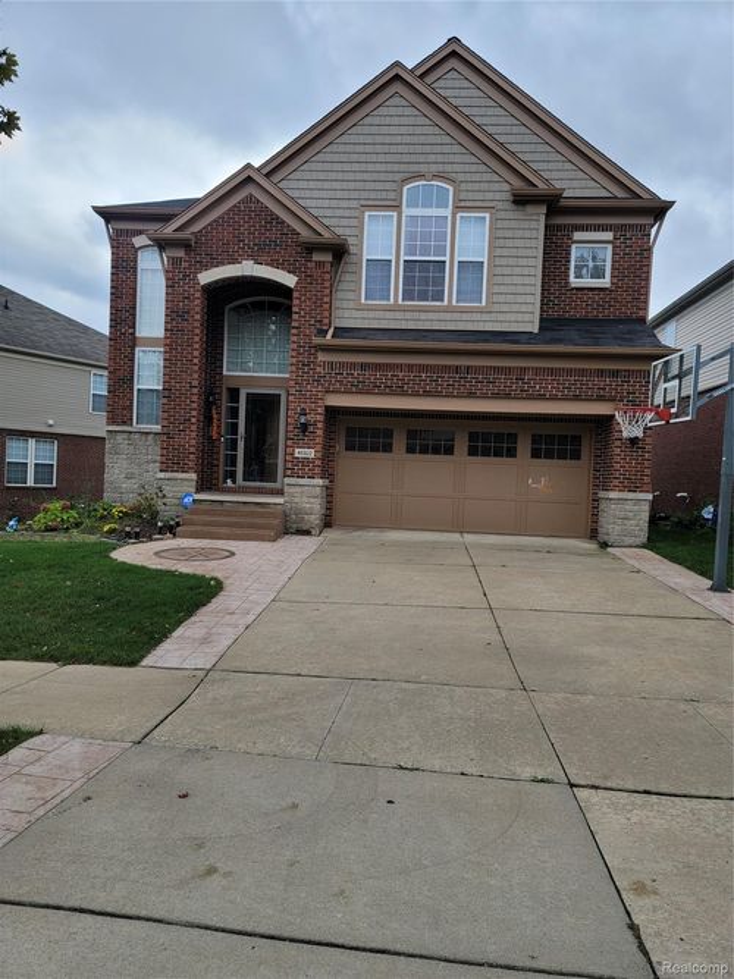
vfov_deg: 69.4
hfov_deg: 54.9
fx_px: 707
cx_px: 367
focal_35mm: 25
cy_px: 490
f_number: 1.8
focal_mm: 7
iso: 20
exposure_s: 1/560
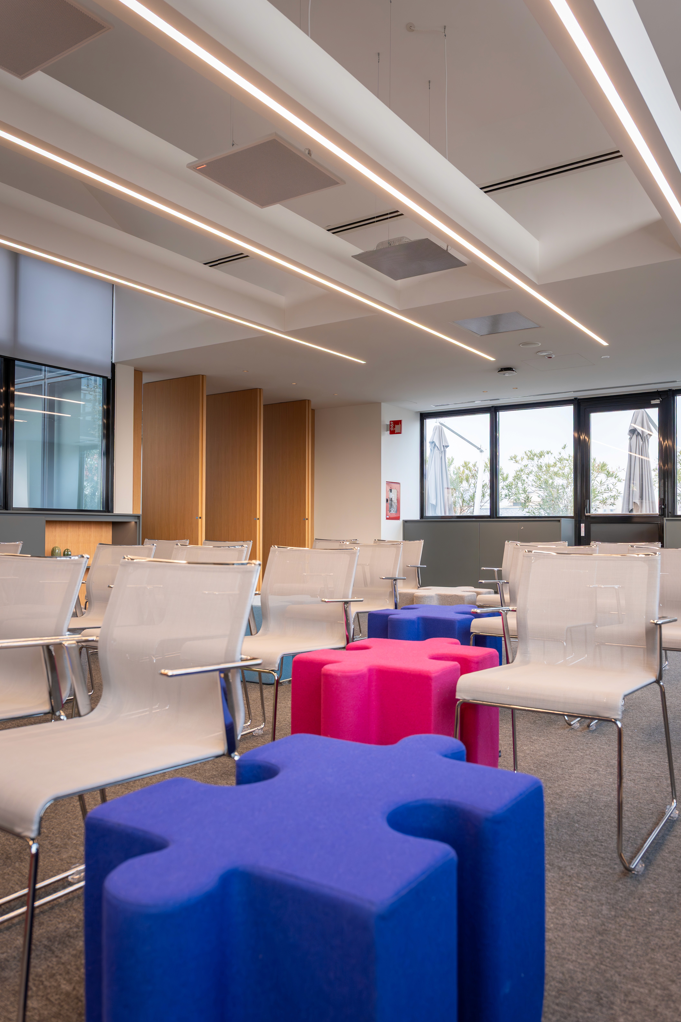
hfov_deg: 49.5
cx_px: 367
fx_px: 738
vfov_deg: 69.4
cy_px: 510
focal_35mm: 26
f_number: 4
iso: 250
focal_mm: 24
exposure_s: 1/125
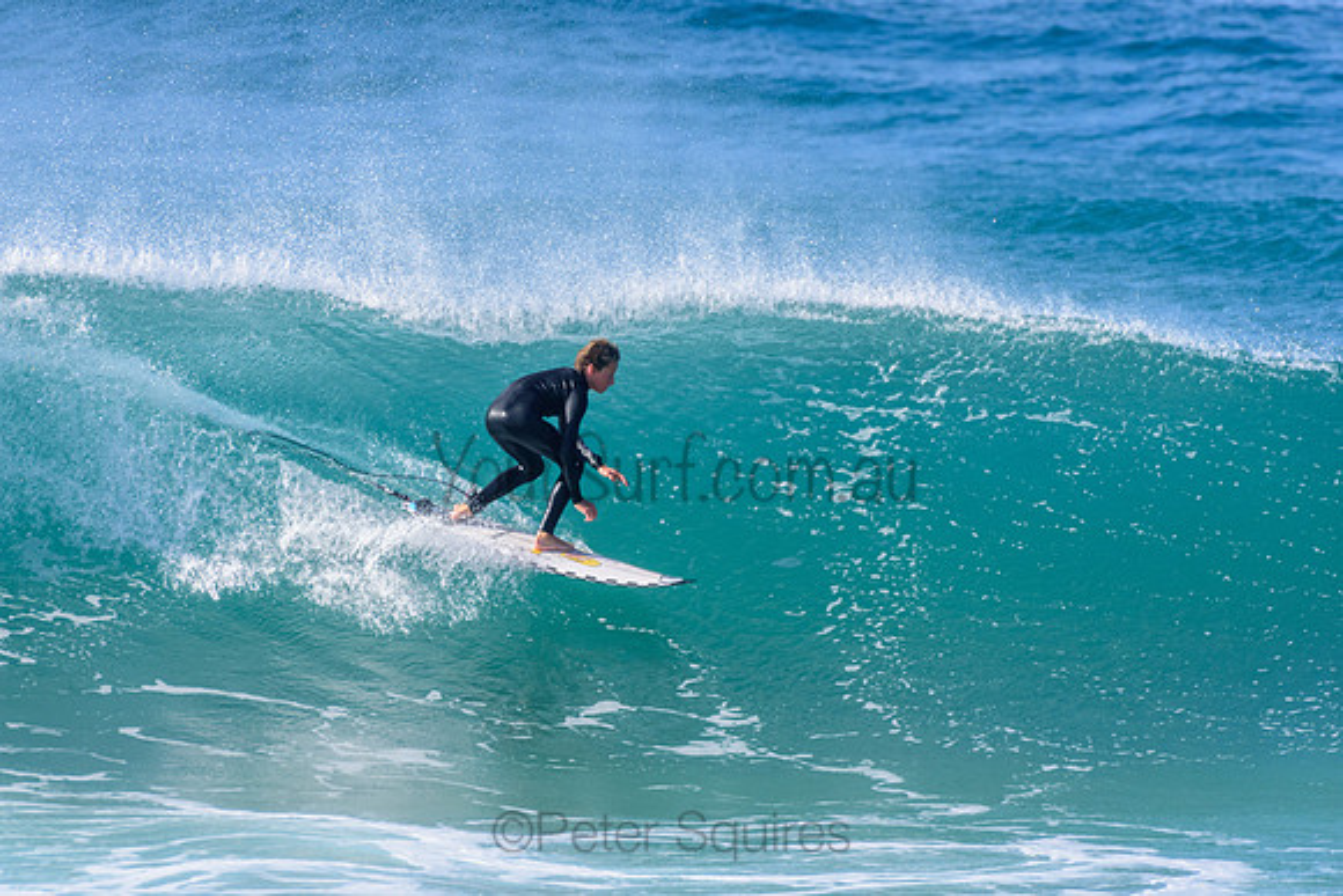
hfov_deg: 2.7
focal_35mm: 750
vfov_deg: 1.8
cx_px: 672
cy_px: 448
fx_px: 27984
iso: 450
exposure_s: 1/2000
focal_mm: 500
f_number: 5.6
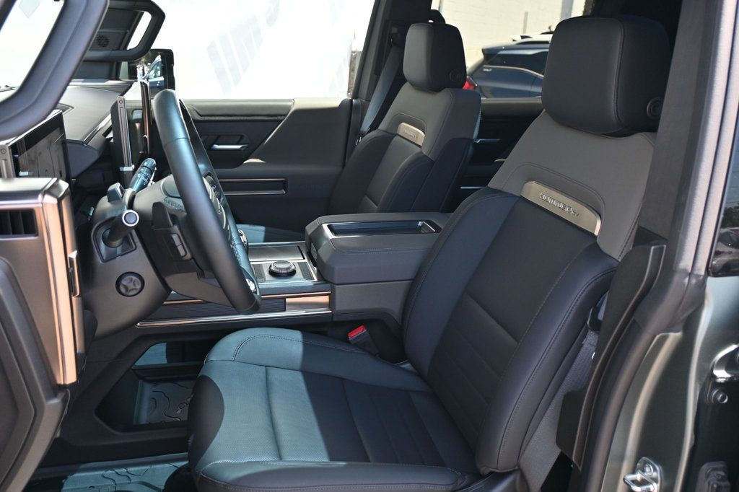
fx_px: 662
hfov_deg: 58.4
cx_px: 370
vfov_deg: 40.8
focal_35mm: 32
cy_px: 246
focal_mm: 21.5
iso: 400
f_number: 4
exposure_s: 1/250
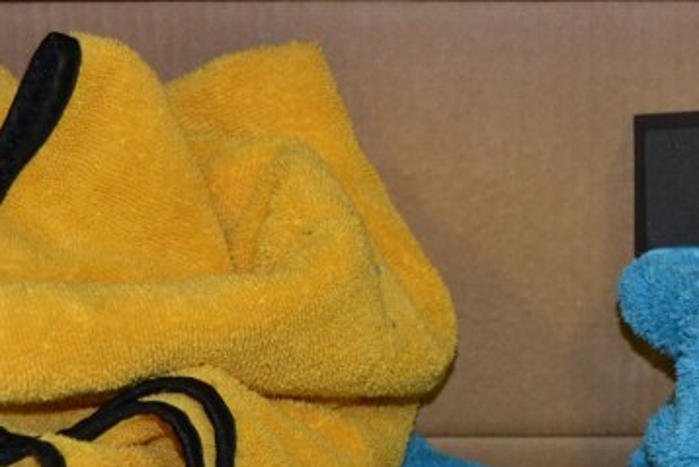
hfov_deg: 17.0
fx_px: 2331
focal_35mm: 120
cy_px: 417
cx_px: 432
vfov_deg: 11.4
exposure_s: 1/60
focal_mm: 28
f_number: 4
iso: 720
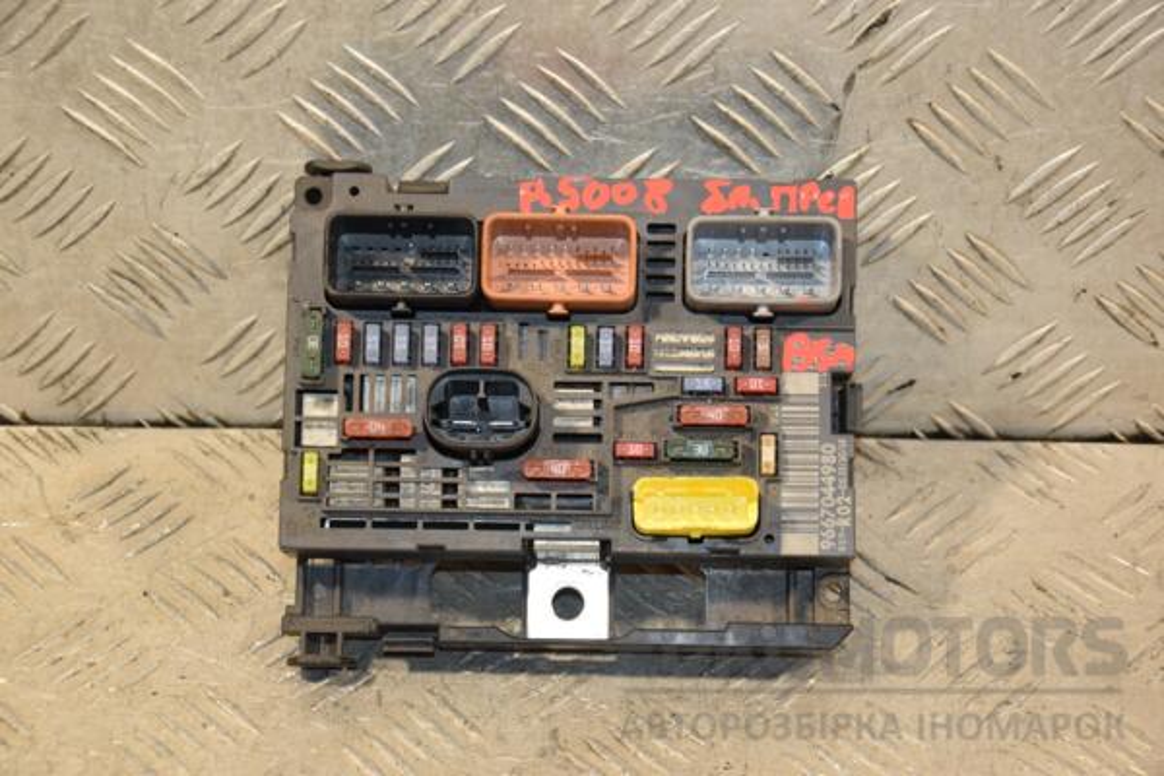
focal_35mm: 93
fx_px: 3007
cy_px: 388
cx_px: 582
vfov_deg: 14.7
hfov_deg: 21.9
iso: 800
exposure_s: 1/100
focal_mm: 62
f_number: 5.3
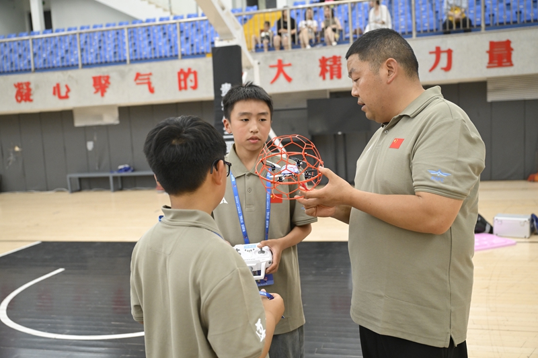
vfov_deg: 39.4
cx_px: 269
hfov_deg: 56.5
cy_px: 179
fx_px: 501
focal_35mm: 34
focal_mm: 33.5
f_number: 3.5
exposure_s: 1/640
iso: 2800
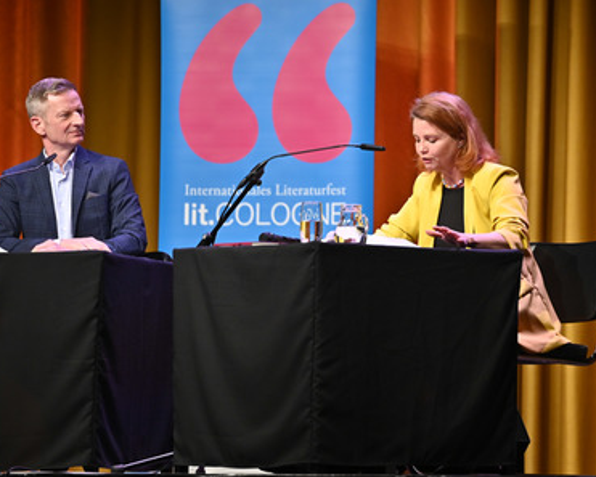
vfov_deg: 6.8
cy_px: 239
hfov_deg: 8.5
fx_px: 4023
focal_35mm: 228
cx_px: 261
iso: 1000
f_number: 2.8
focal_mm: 200
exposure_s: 1/500
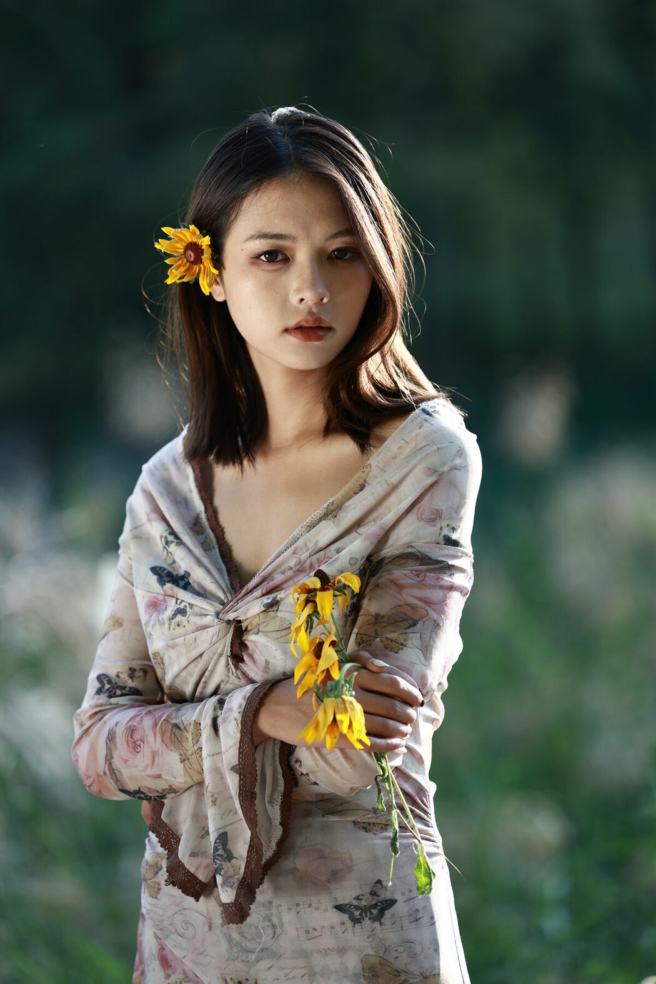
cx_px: 328
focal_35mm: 152
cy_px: 492
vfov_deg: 13.5
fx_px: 4154
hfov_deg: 9.0
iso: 100
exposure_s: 1/250
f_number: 2.8
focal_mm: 153
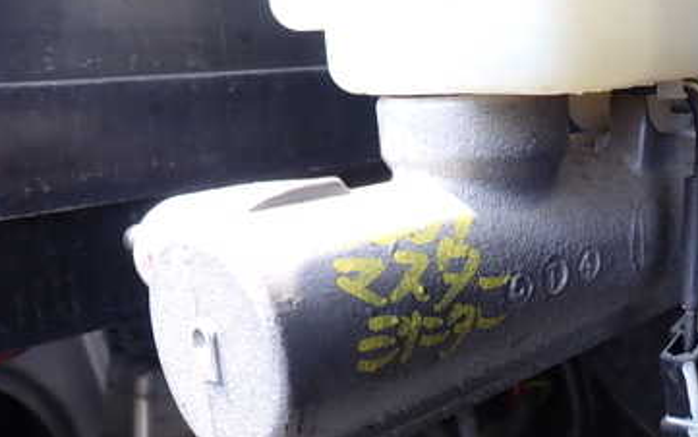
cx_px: 528
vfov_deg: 29.2
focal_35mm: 44
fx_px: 837
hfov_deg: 43.7
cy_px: 211
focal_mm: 4.5
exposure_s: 1/100
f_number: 2.8
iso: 100
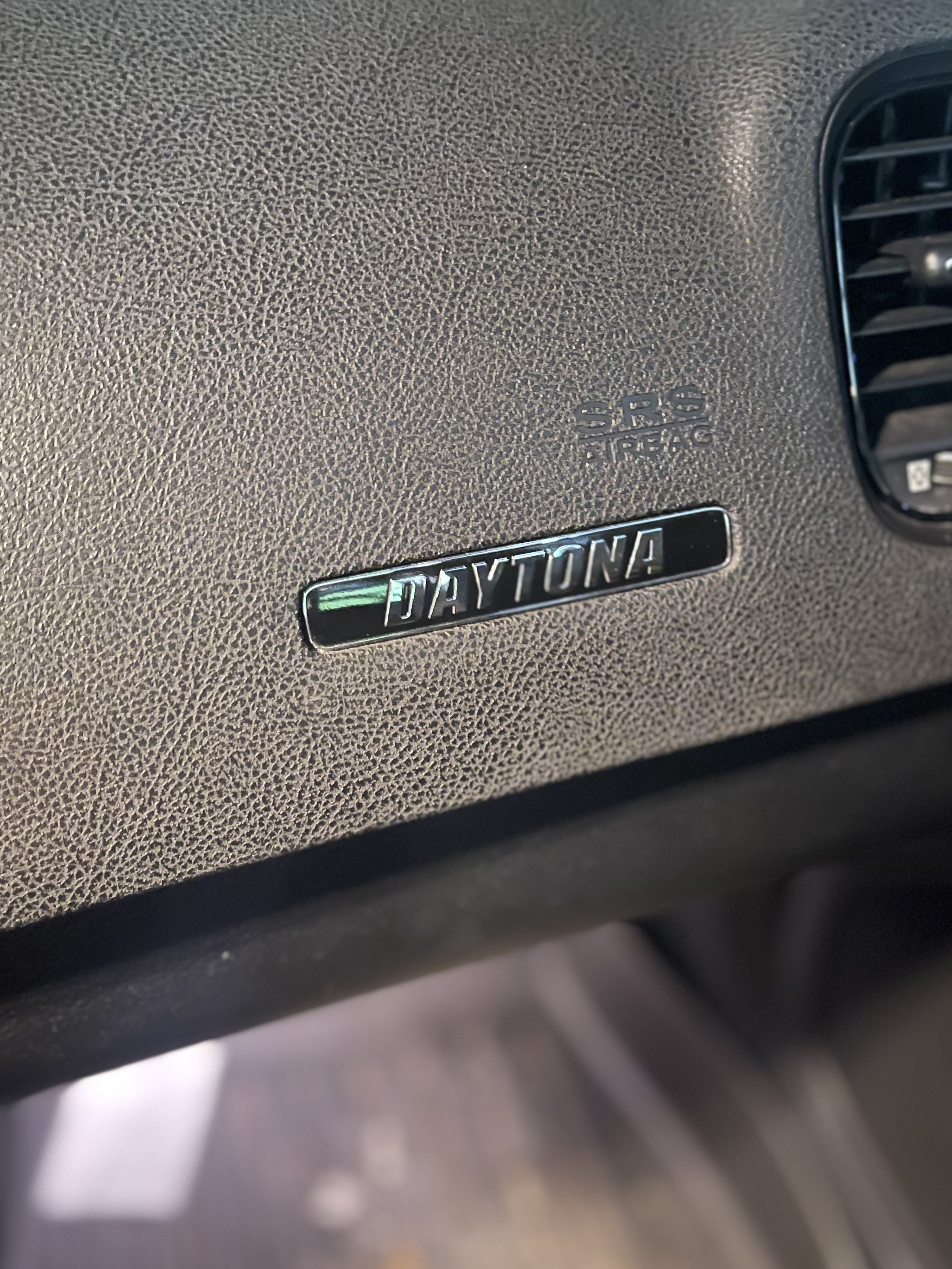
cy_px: 577
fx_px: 1210
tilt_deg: -33.2
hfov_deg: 42.9
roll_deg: +5.0
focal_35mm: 33
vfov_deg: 55.3
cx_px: 455
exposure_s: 1/5
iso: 1000
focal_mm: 5.1
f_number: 1.6
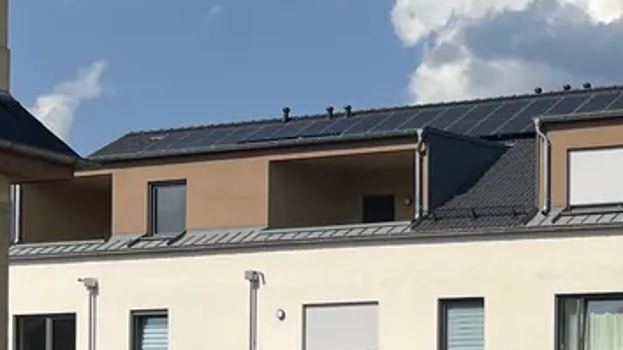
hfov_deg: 20.2
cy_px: 463
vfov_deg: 12.2
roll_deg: -1.4
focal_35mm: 96
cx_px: 829
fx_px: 1586
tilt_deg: +1.3
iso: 50
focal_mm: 5.1
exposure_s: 1/6897
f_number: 1.6
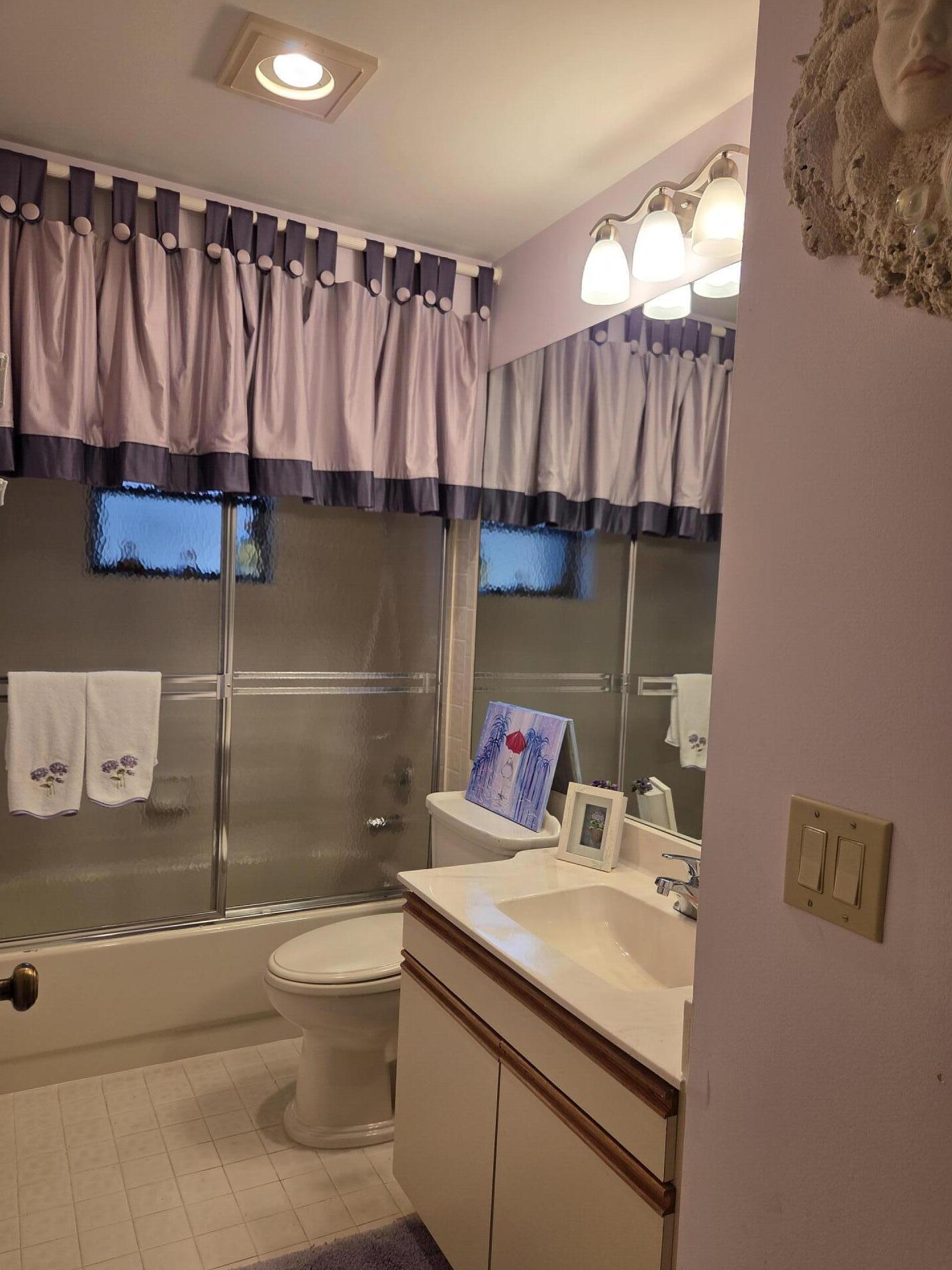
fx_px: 880
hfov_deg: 56.8
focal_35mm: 24
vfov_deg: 71.6
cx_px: 465
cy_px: 656
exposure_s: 1/120
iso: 80
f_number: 1.8
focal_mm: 5.4
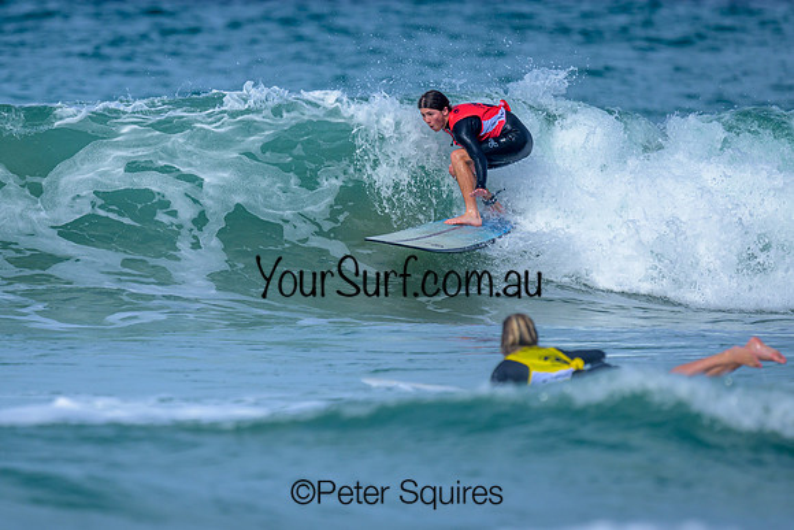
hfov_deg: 1.9
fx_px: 24265
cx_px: 302
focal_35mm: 1100
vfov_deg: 1.3
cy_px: 287
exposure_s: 1/2000
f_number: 6.3
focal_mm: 800
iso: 220
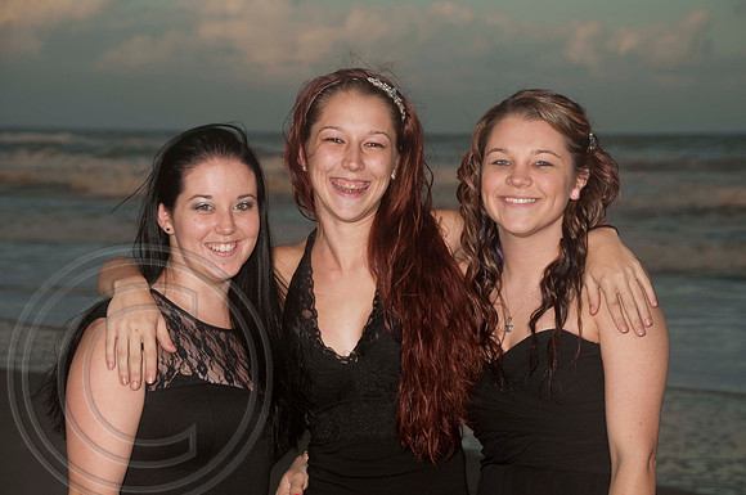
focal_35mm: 112
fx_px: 2328
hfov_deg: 18.2
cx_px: 373
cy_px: 248
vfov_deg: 12.1
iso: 100
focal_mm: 75
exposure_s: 1/160
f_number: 6.3
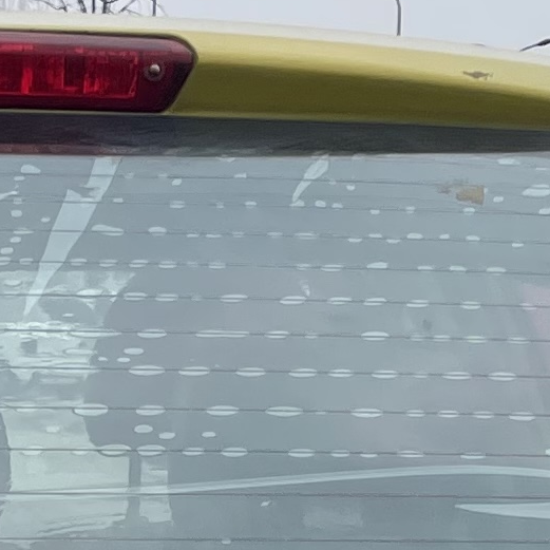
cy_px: 1107
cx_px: -106
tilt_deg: -13.9
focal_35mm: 178
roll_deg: +0.1
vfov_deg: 9.2
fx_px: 3200
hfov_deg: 9.7
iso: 32
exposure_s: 1/1024
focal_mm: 4.2
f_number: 1.6
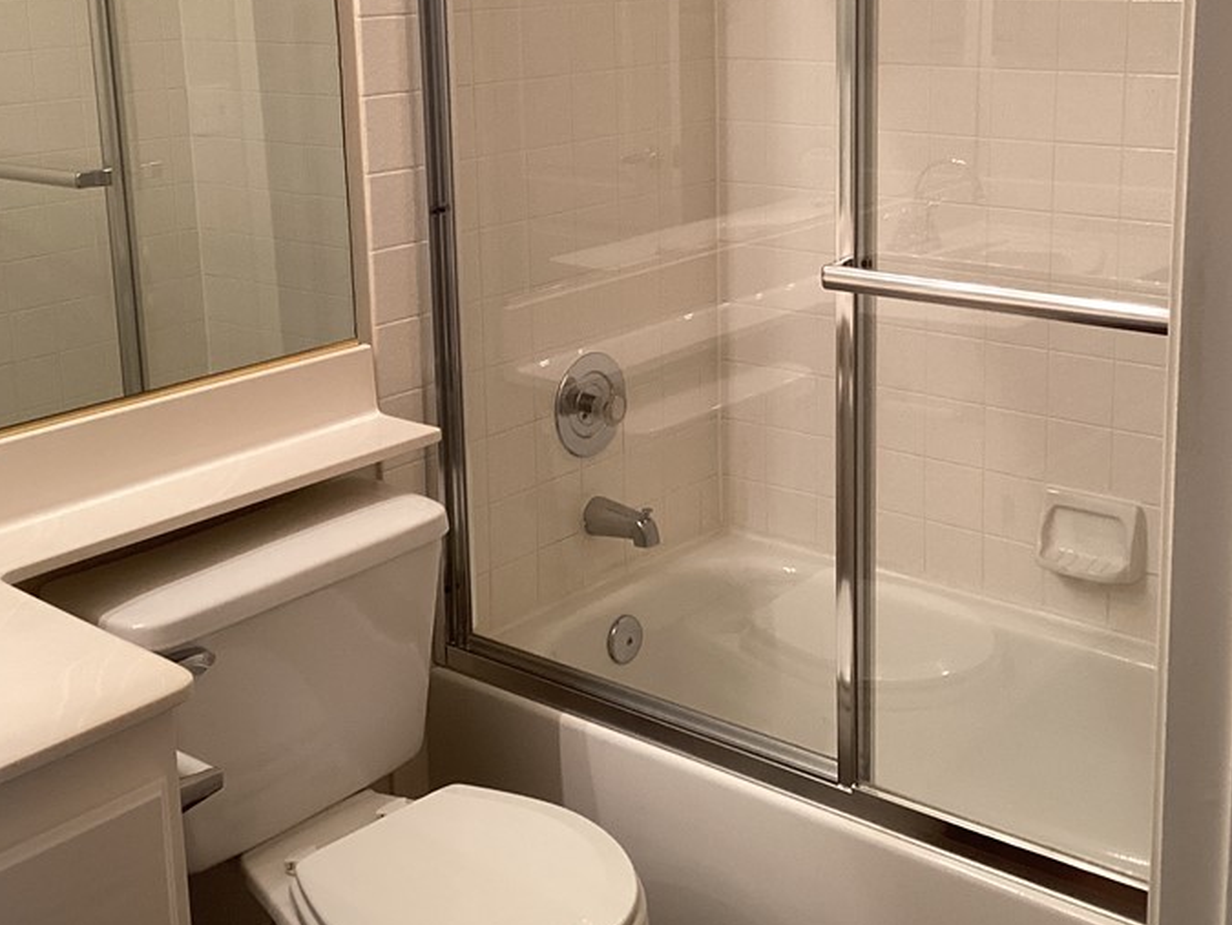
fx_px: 1674
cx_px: 650
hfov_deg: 40.4
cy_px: 265
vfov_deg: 30.5
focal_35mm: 47
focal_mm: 3.3
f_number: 2.4
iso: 125
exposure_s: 1/50
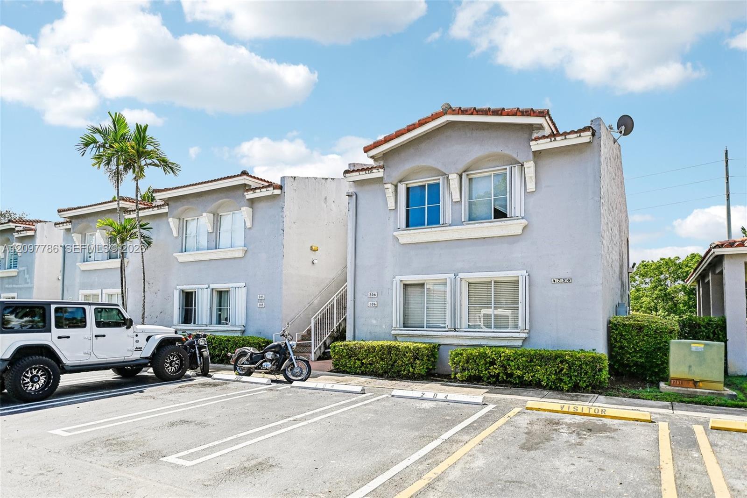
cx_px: 374
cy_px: 249
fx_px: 456
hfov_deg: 78.6
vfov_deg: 57.2
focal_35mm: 22
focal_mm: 22
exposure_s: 1/2000
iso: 100
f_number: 3.5
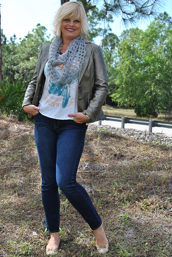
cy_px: 128
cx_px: 86
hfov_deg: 29.0
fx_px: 333
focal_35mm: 46
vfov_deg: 42.3
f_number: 7.1
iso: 100
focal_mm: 31
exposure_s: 1/200
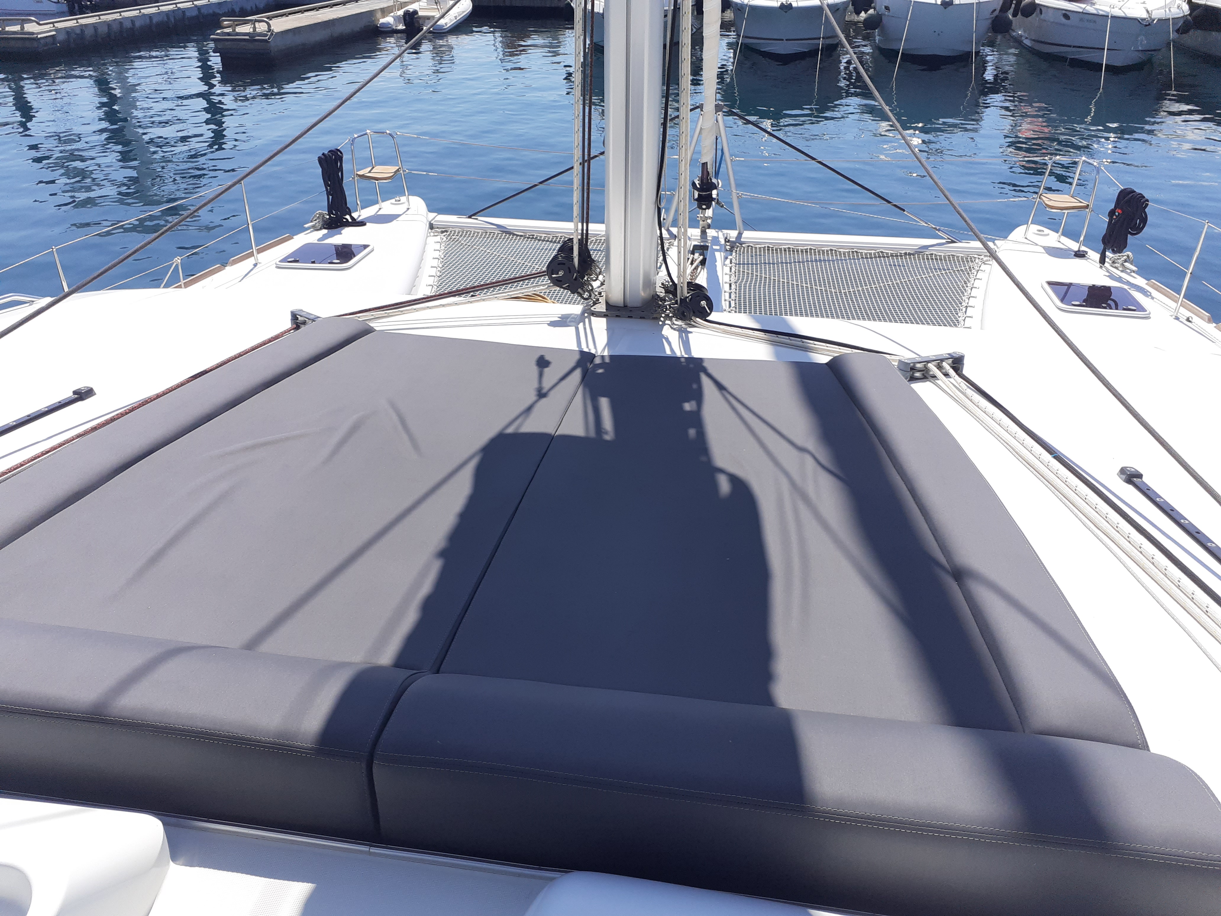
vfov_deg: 51.4
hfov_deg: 65.3
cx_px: 610
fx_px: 952
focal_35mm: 27
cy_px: 458
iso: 40
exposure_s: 1/2793
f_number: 1.9
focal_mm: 3.6
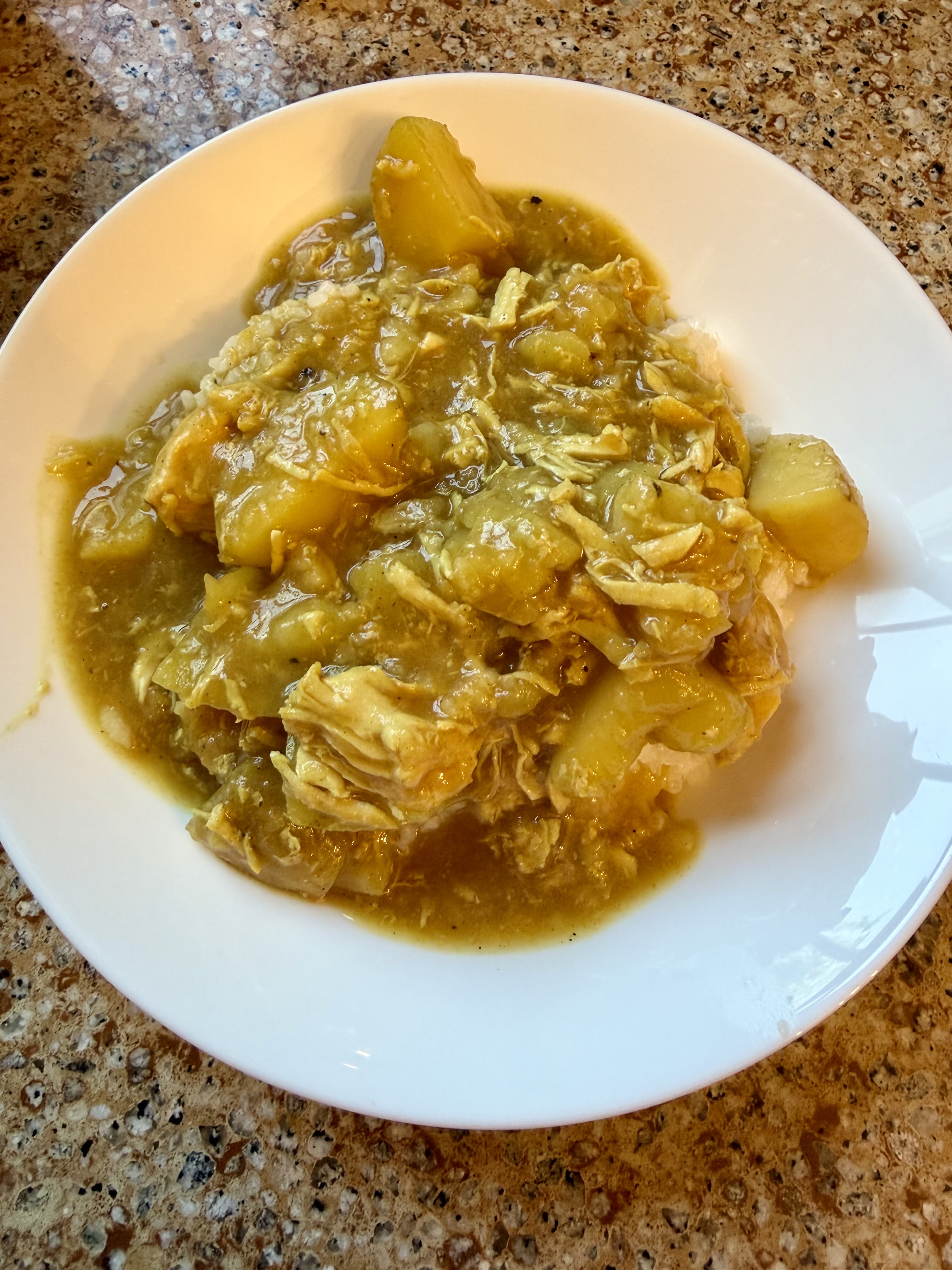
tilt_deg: -70.5
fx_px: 880
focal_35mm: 24
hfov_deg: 56.8
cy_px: 635
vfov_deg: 71.6
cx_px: 476
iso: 200
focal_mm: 2.22
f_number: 2.2
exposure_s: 1/60
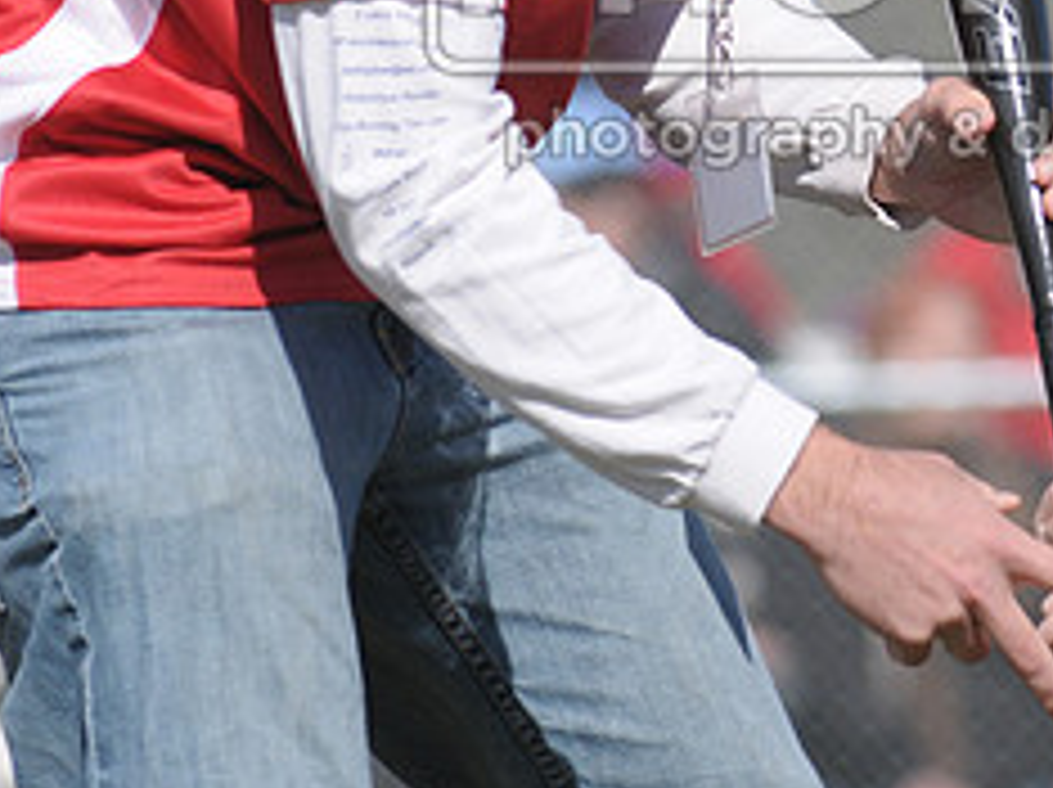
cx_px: 963
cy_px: -29
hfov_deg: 2.8
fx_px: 21728
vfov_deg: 2.1
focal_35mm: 715
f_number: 4.5
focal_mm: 200
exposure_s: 1/2500
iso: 400
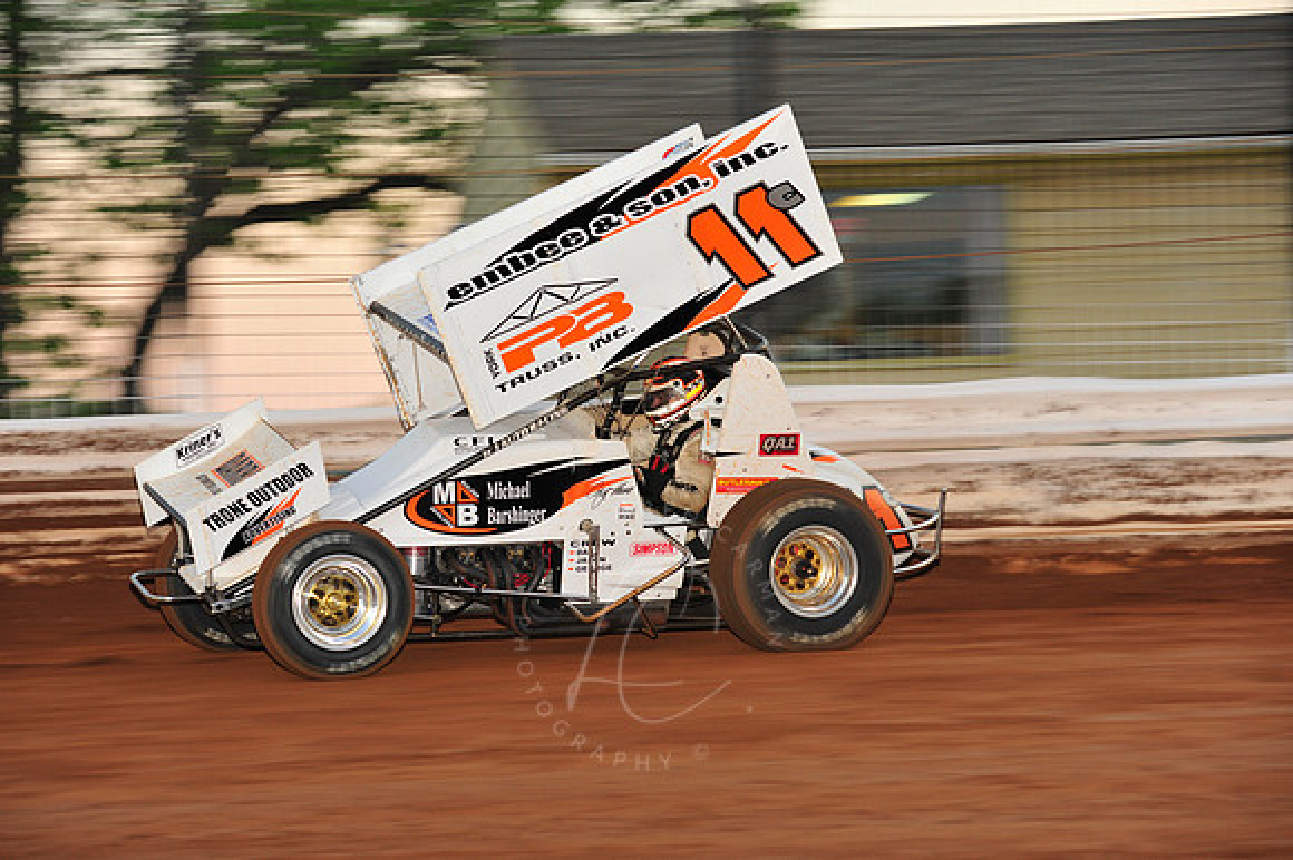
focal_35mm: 145
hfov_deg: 14.2
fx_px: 5205
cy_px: 430
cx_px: 646
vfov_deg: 9.5
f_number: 7.1
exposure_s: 1/320
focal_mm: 145
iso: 800
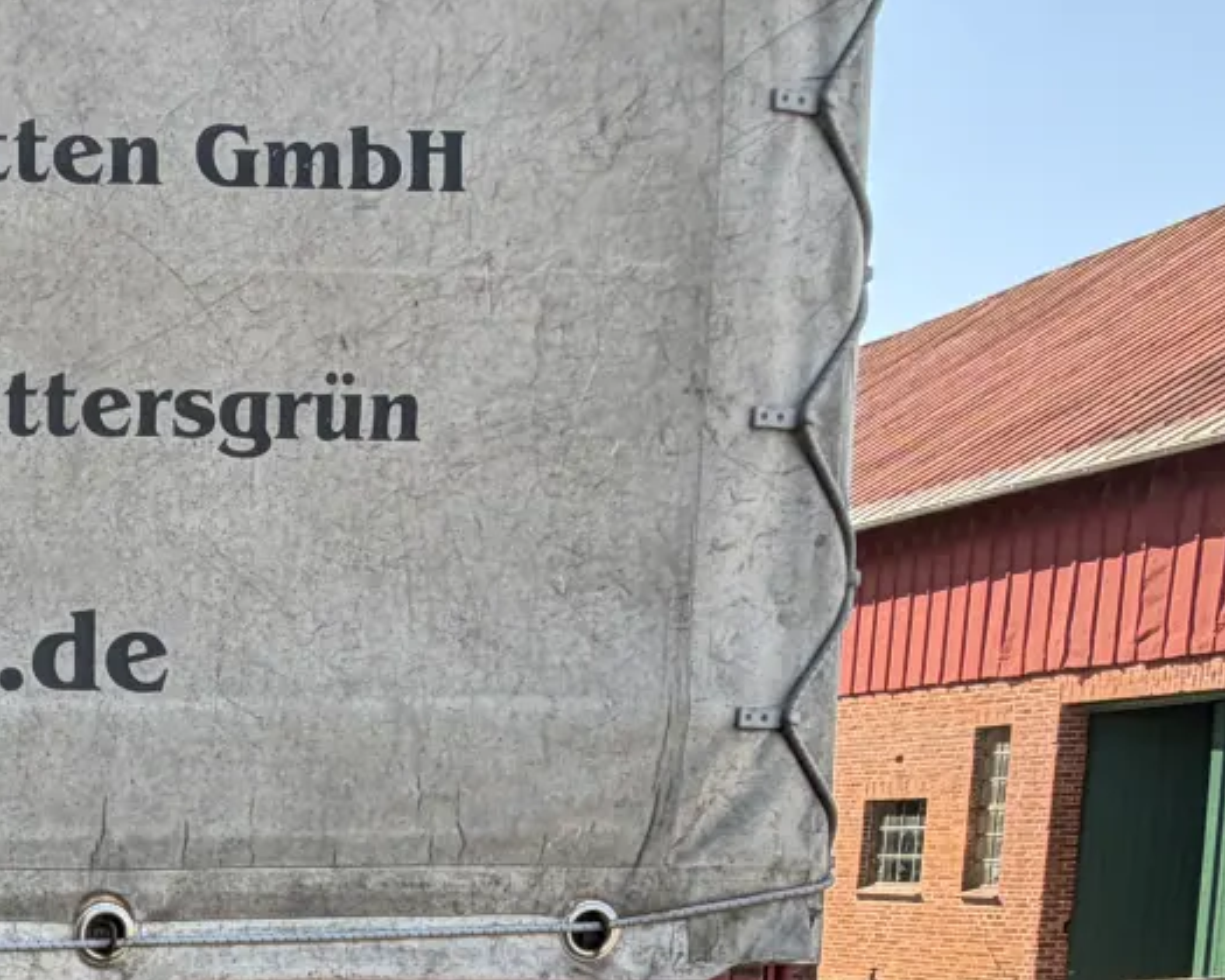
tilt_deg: -6.7
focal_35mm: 50
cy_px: 1078
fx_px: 1813
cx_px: -338
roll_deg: +3.7
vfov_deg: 27.6
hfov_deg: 30.2
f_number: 2.2
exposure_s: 1/227
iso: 50
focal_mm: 2.22
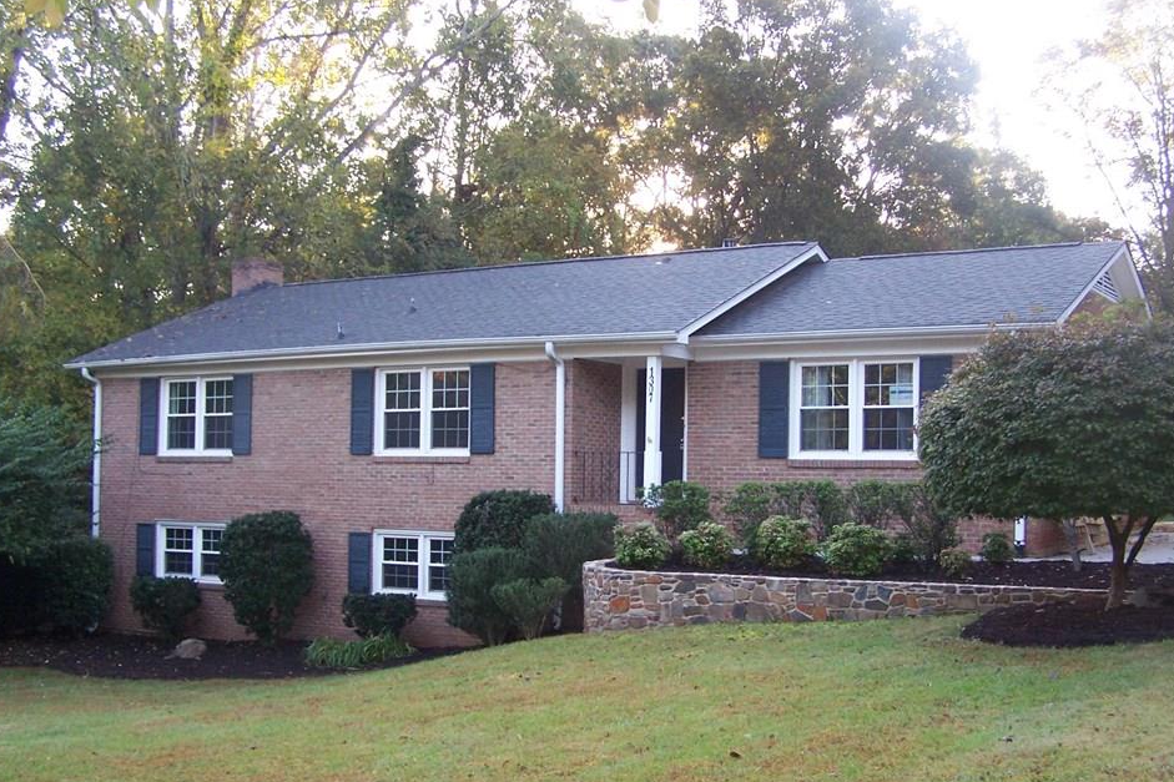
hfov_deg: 45.4
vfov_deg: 31.1
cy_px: 466
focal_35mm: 43
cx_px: 604
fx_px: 1402
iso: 140
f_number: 2.8
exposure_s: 1/90
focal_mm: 6.3
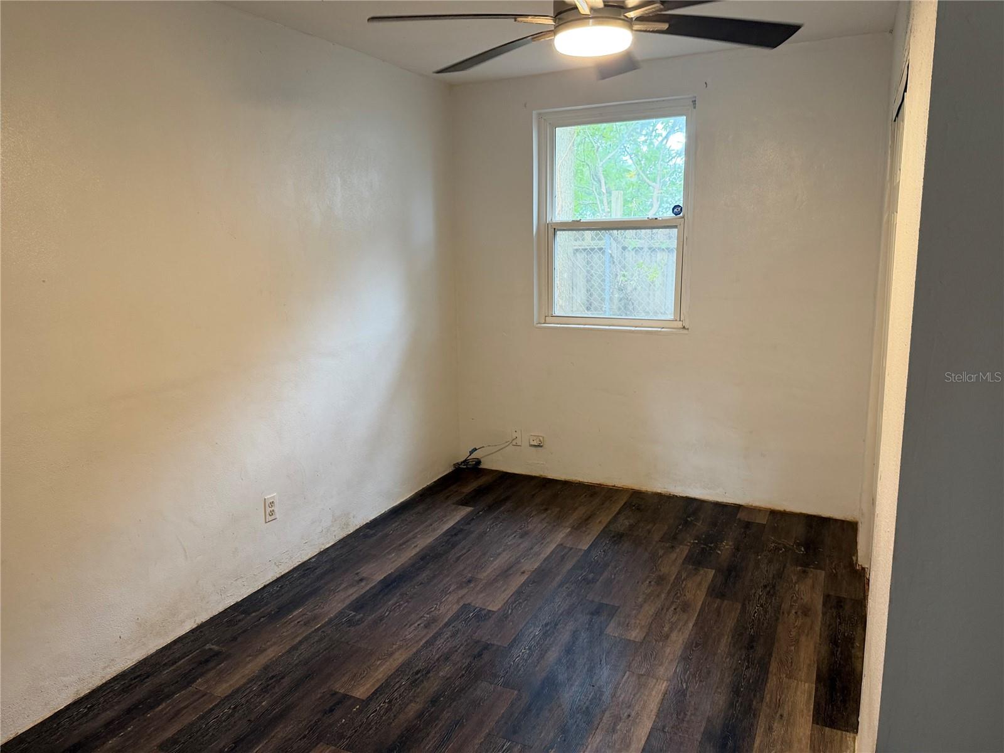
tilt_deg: -8.9
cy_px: 376
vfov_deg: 56.8
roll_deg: +1.0
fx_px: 696
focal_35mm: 24
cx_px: 502
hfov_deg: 71.6
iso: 160
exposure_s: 1/60
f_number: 1.78
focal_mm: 6.76
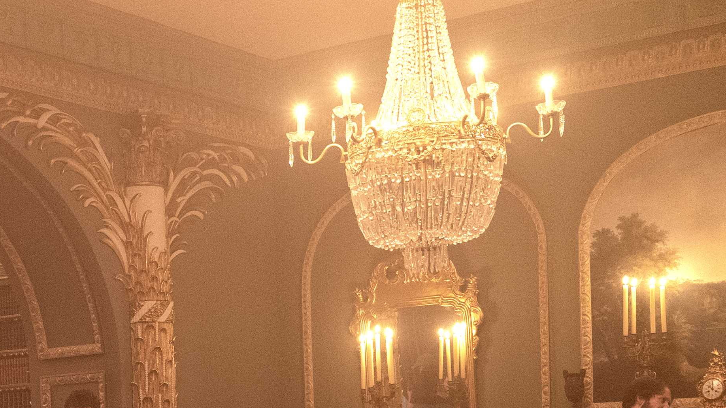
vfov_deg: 15.3
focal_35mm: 75
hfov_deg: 27.7
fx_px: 1444
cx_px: 147
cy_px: 545
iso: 4000
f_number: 4
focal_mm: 31
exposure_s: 1/50
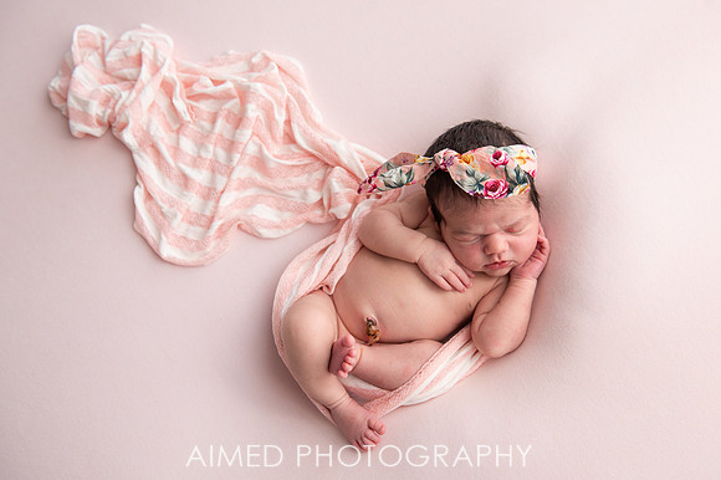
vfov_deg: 36.4
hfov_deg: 52.6
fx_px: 729
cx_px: 378
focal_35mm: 36
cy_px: 240
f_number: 4
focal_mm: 34
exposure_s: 1/200
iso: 250
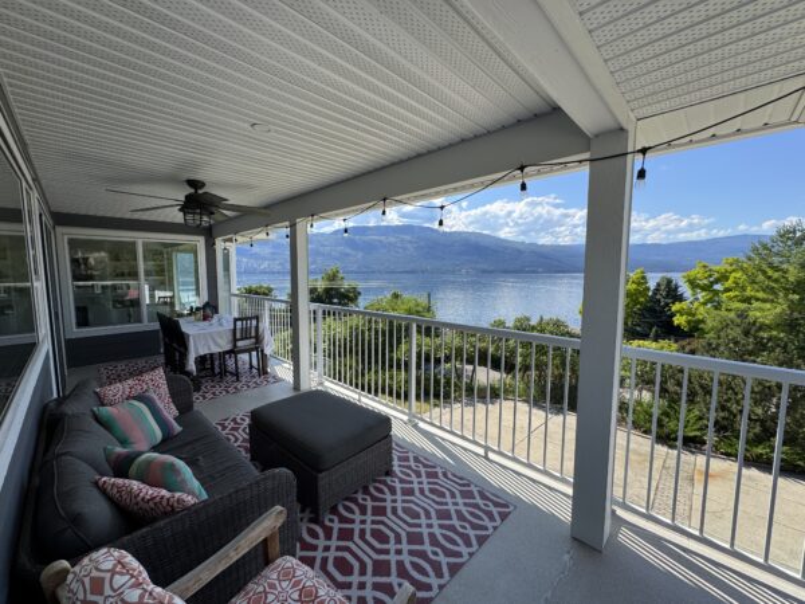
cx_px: 402
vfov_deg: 85.7
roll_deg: -0.3
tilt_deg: -5.2
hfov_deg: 102.1
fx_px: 326
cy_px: 302
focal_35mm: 14
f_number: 2.2
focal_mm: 2.22
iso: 50
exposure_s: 1/1299
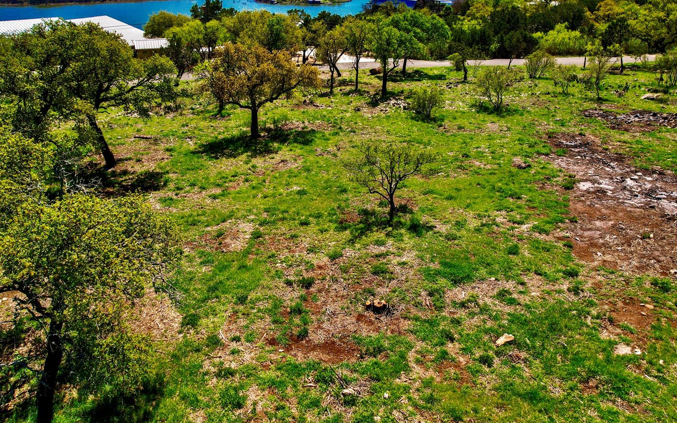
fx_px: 535
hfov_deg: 64.6
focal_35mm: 29
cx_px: 318
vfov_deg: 42.9
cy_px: 166
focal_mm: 8.38
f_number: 2.8
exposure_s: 1/2000
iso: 100
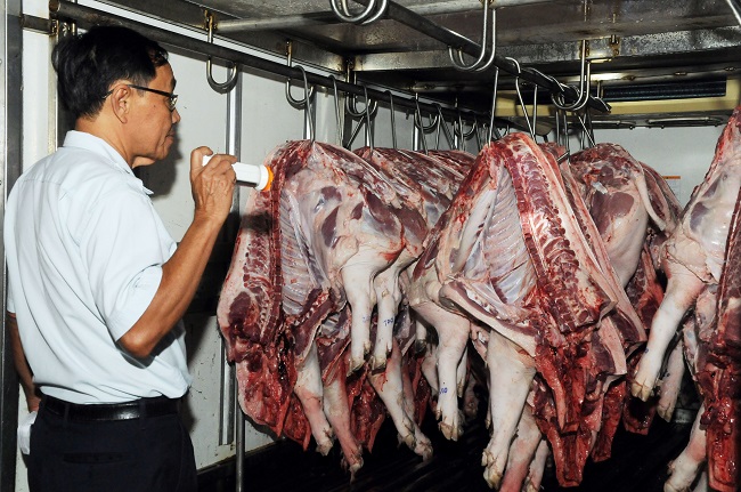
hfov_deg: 43.7
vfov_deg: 29.8
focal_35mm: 45
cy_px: 246
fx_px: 925
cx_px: 370
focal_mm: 30
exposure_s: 1/125
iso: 1000
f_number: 7.1
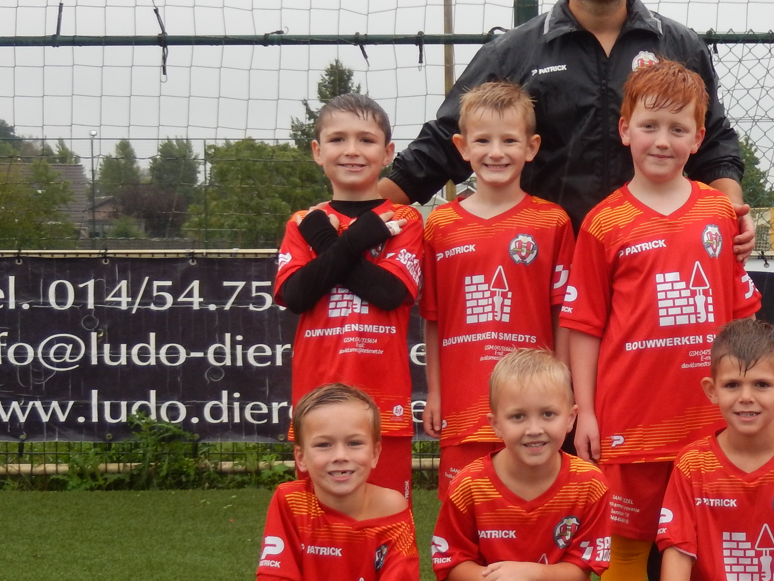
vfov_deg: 17.6
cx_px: 629
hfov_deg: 22.9
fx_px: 1878
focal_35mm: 84
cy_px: 351
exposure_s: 1/100
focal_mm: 7.3
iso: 125
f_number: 4.2
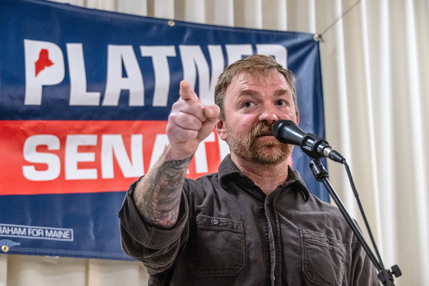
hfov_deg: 21.5
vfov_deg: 14.4
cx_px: 214
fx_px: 1132
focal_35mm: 95
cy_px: 143
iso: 6400
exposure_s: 1/320
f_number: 6.3
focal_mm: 95
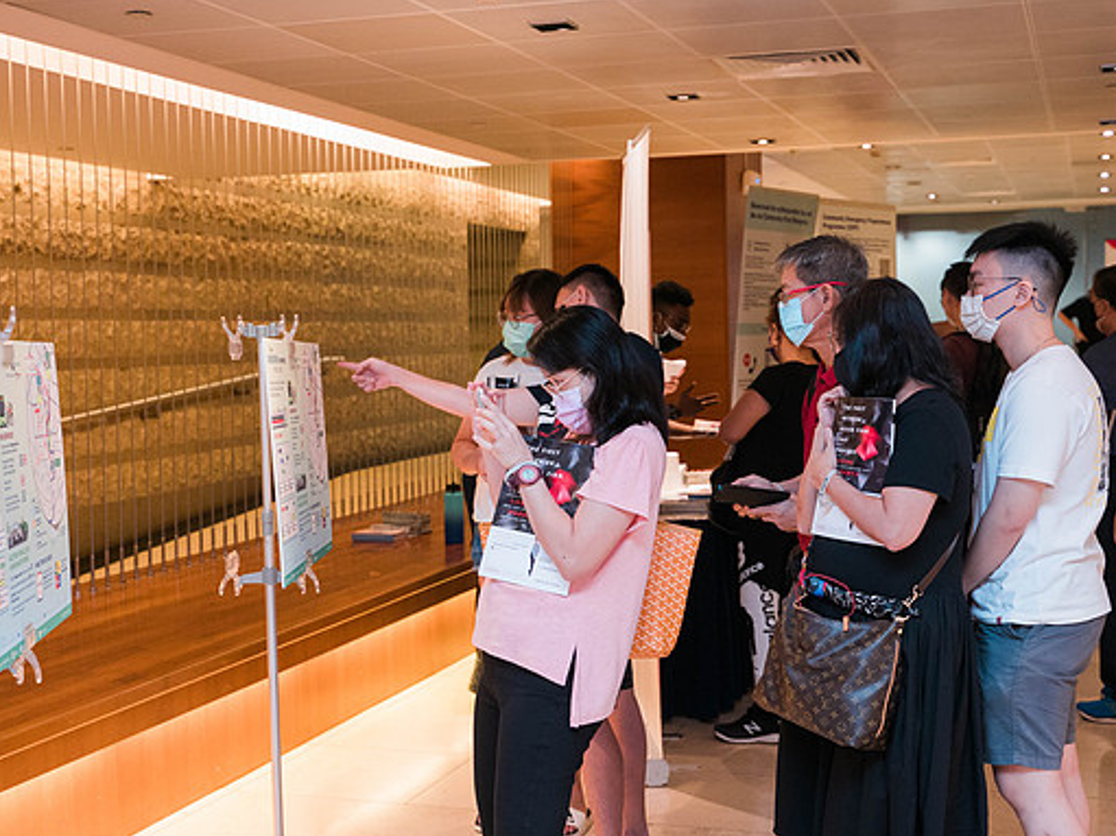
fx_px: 1547
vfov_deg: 30.3
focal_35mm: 48
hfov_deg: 39.7
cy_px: 417
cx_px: 559
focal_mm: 44
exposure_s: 1/125
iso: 3200
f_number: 4.5
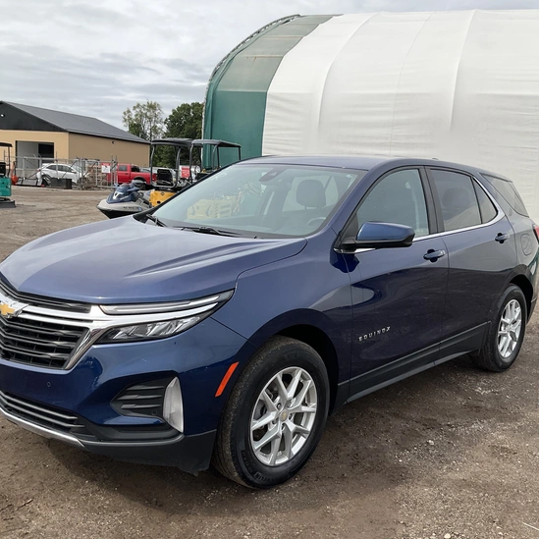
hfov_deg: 47.2
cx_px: 267
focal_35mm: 35
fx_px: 617
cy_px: 274
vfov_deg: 47.2
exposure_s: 1/1786
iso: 25
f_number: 1.8
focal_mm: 3
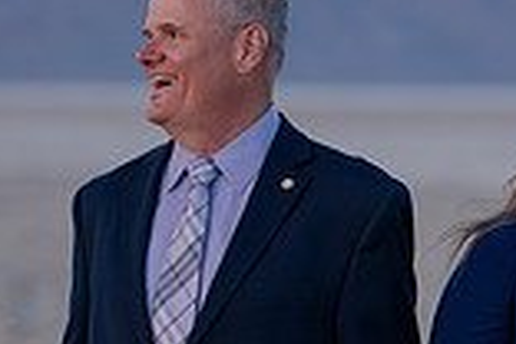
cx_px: 315
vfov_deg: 2.8
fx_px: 6951
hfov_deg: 4.3
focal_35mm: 485
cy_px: 199
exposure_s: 1/320
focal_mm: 122
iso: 200
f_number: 2.8
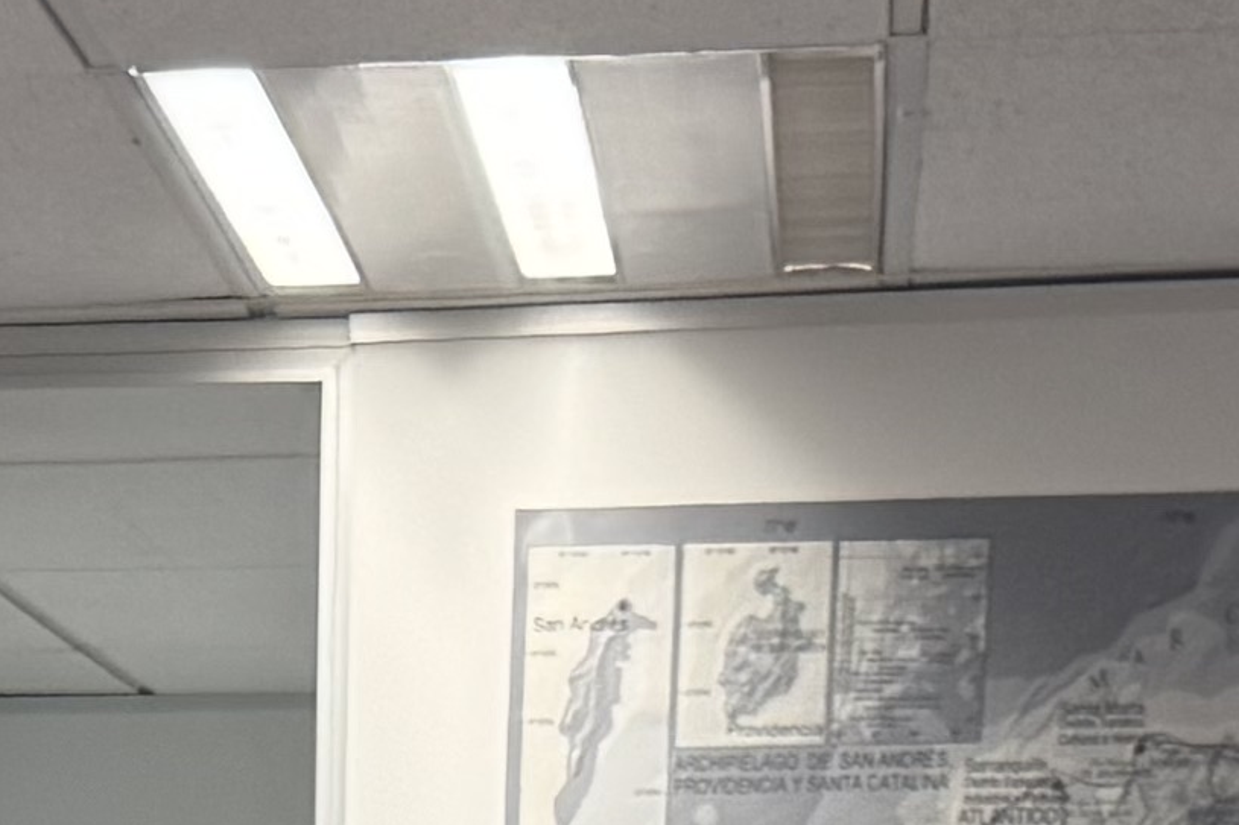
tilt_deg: -13.0
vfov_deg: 6.9
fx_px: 6021
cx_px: -160
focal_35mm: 175
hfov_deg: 11.6
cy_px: 2651
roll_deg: +1.0
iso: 100
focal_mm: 6.76
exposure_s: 1/50
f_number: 1.78
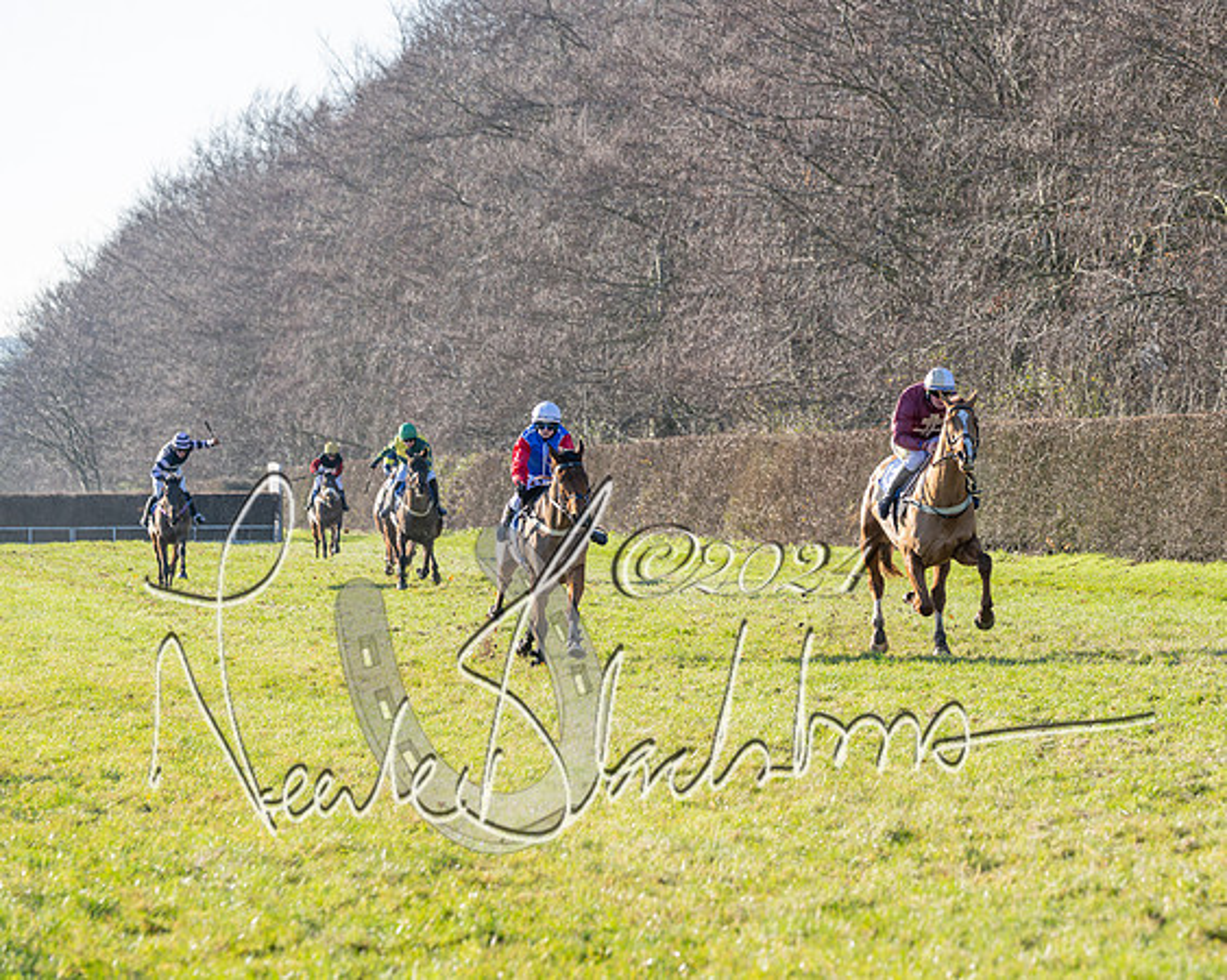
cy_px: 514
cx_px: 840
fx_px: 6236
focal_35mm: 172
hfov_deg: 11.2
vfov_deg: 9.0
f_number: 4.5
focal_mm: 119
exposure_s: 1/1250
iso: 400
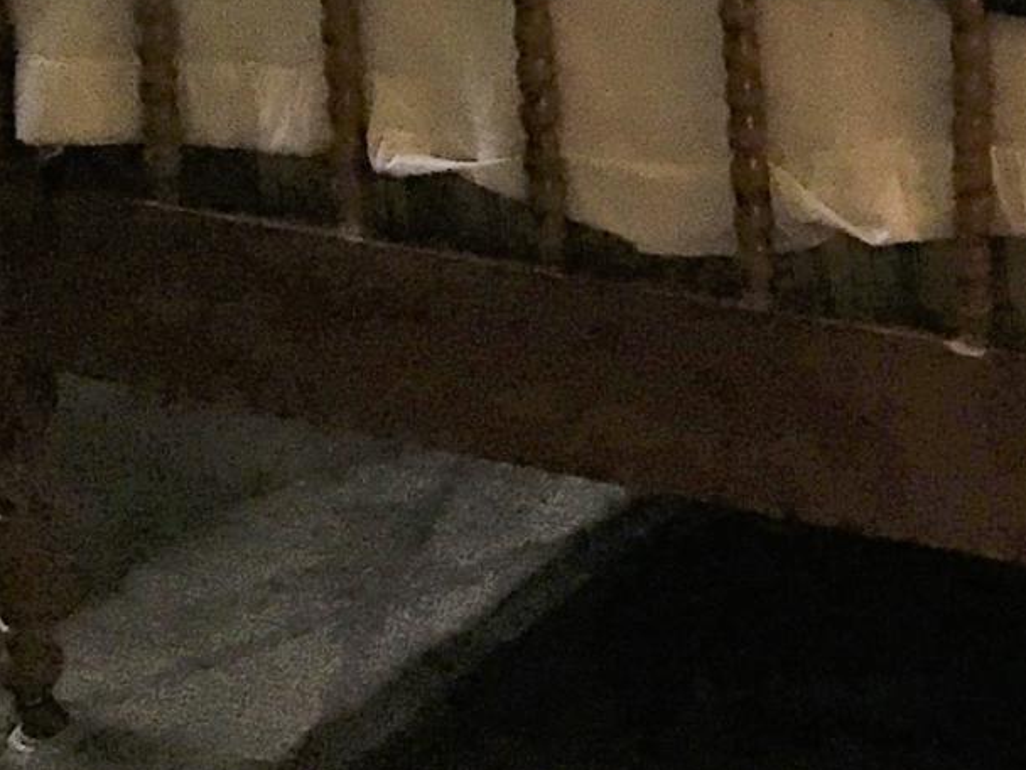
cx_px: 1639
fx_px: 4238
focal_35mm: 143
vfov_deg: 9.5
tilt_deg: -8.3
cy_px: -902
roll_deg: +2.5
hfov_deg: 12.9
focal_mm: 4.15
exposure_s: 1/30
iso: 40
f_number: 2.2
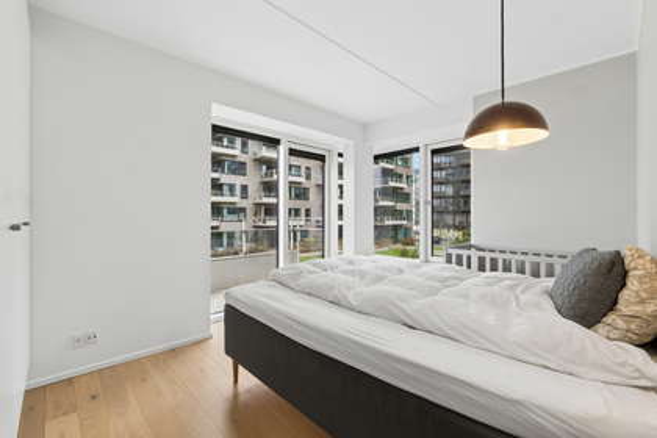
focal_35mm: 15
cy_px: 219
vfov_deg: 77.3
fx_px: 274
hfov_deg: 100.4
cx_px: 328
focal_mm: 10
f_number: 8
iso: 500
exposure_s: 1/100
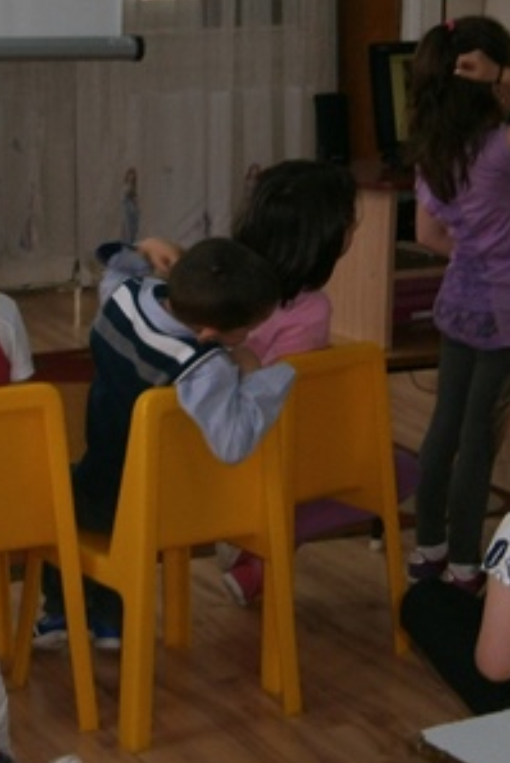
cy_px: 238
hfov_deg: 13.1
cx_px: 213
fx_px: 2228
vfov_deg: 19.4
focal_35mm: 105
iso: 125
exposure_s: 1/40
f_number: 3.4
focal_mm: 8.3
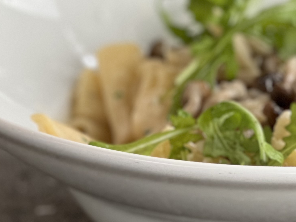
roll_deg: -2.5
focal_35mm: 211
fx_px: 1805
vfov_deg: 7.0
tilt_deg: -18.5
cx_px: 207
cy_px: 31
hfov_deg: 9.4
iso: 200
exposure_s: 1/33
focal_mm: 9
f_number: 2.8
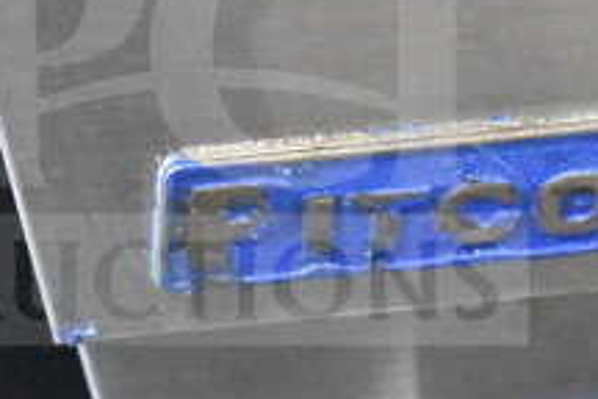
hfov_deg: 8.8
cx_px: 216
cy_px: 126
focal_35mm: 233
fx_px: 3877
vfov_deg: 5.9
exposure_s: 1/100
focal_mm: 55
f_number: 5.6
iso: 20000
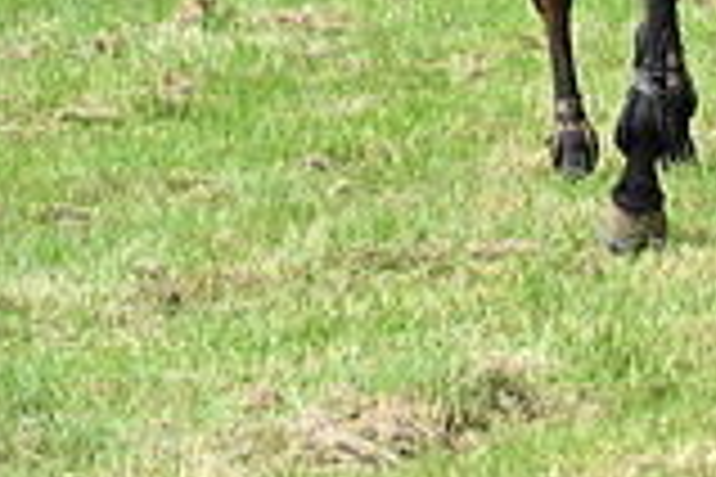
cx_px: 1252
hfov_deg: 4.6
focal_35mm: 446
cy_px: -295
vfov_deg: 3.1
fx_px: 8870
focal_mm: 122
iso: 560
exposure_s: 1/1000
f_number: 6.3
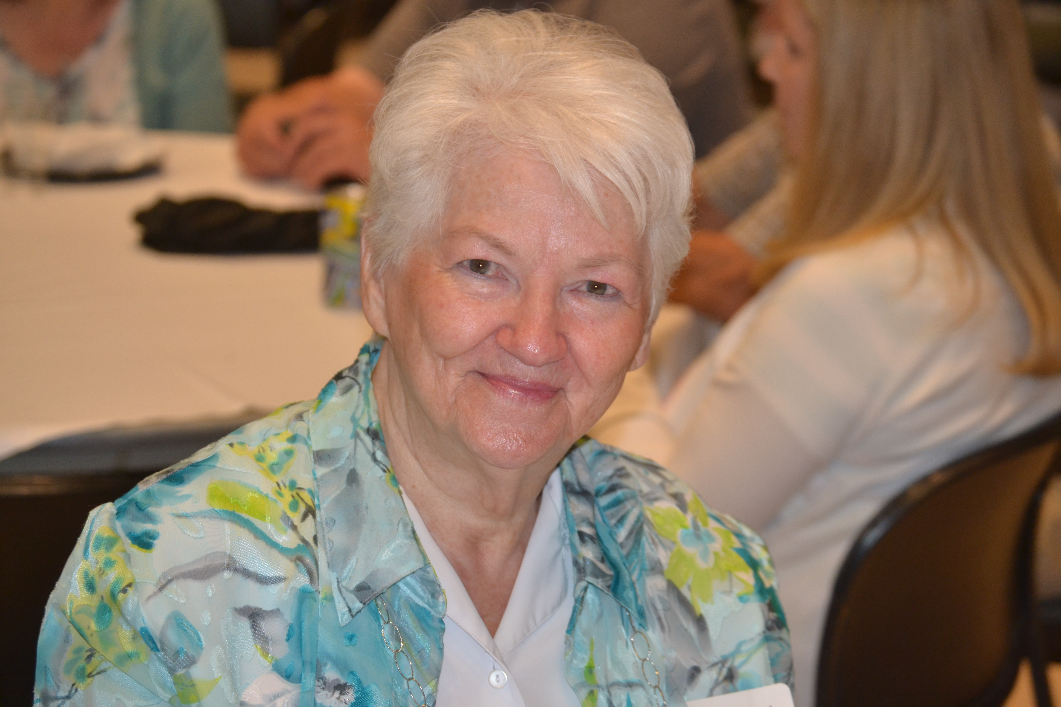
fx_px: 3094
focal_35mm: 105
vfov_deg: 13.0
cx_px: 530
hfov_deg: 19.5
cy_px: 354
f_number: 4.2
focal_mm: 70
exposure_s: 1/60
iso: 800
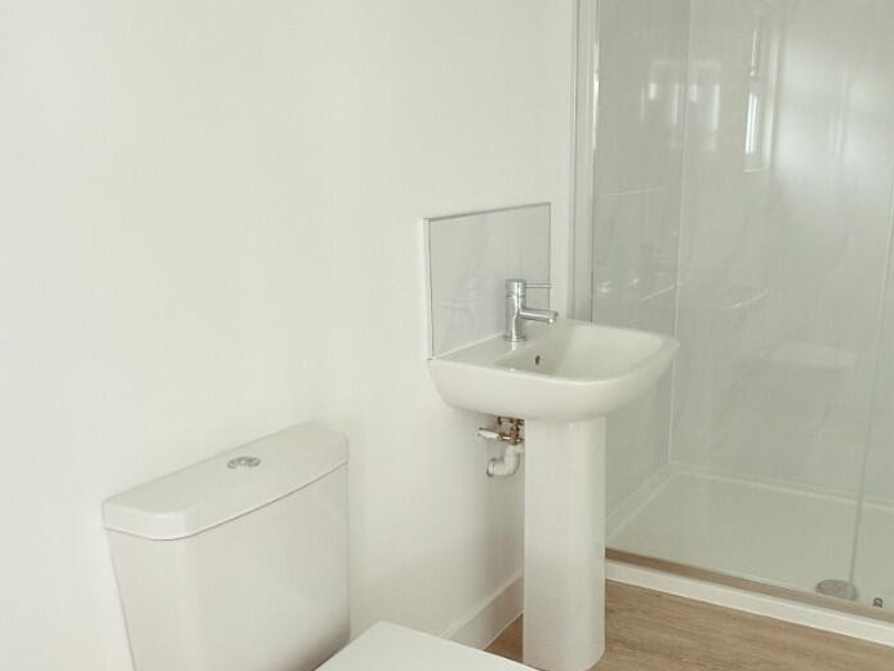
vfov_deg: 41.7
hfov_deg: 52.6
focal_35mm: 34
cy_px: 391
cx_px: 618
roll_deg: -1.2
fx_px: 878
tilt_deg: -16.3
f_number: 2.2
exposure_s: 1/40
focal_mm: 2.22
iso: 64
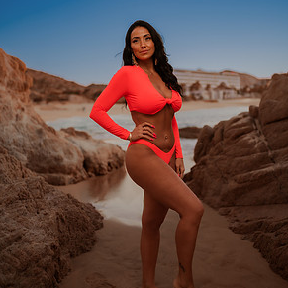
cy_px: 122
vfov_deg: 36.7
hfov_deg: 36.8
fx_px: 433
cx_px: 145
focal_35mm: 46
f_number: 1.8
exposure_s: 1/100
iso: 50
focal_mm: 35
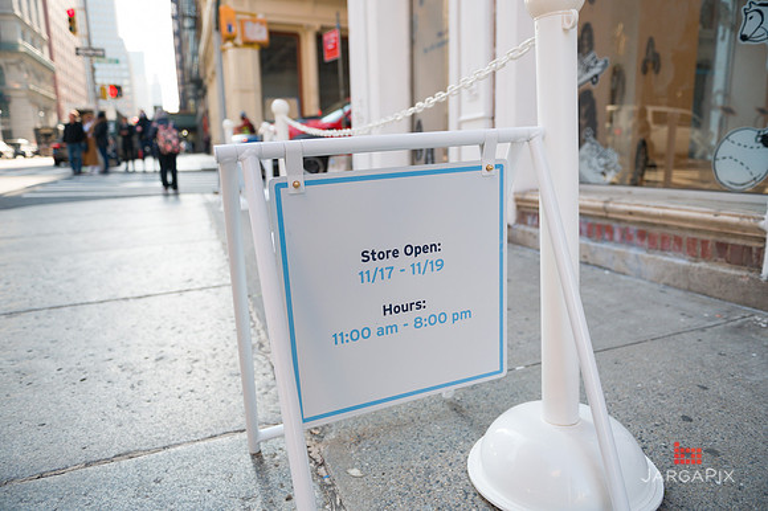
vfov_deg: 53.1
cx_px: 384
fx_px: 512
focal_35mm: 24
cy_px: 256
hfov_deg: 73.8
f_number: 3.5
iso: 640
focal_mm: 24
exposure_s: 1/1250
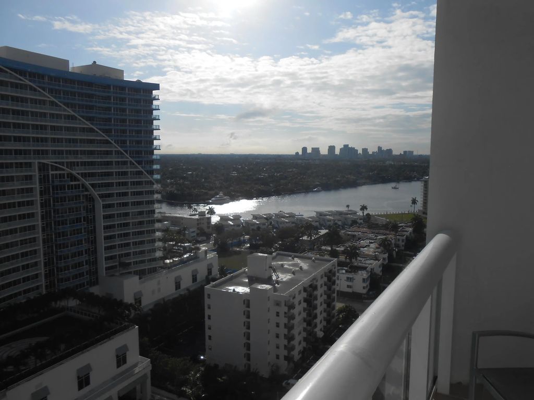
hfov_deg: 67.3
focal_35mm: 26
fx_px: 401
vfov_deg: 53.1
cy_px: 200
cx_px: 267
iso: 80
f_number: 11.5
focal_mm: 4.6
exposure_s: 1/320
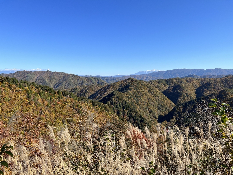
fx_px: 175
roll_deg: -0.2
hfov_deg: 67.3
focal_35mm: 26
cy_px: 88
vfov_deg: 53.1
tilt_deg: -1.7
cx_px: 116
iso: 50
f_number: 1.5
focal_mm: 5.7
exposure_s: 1/3571
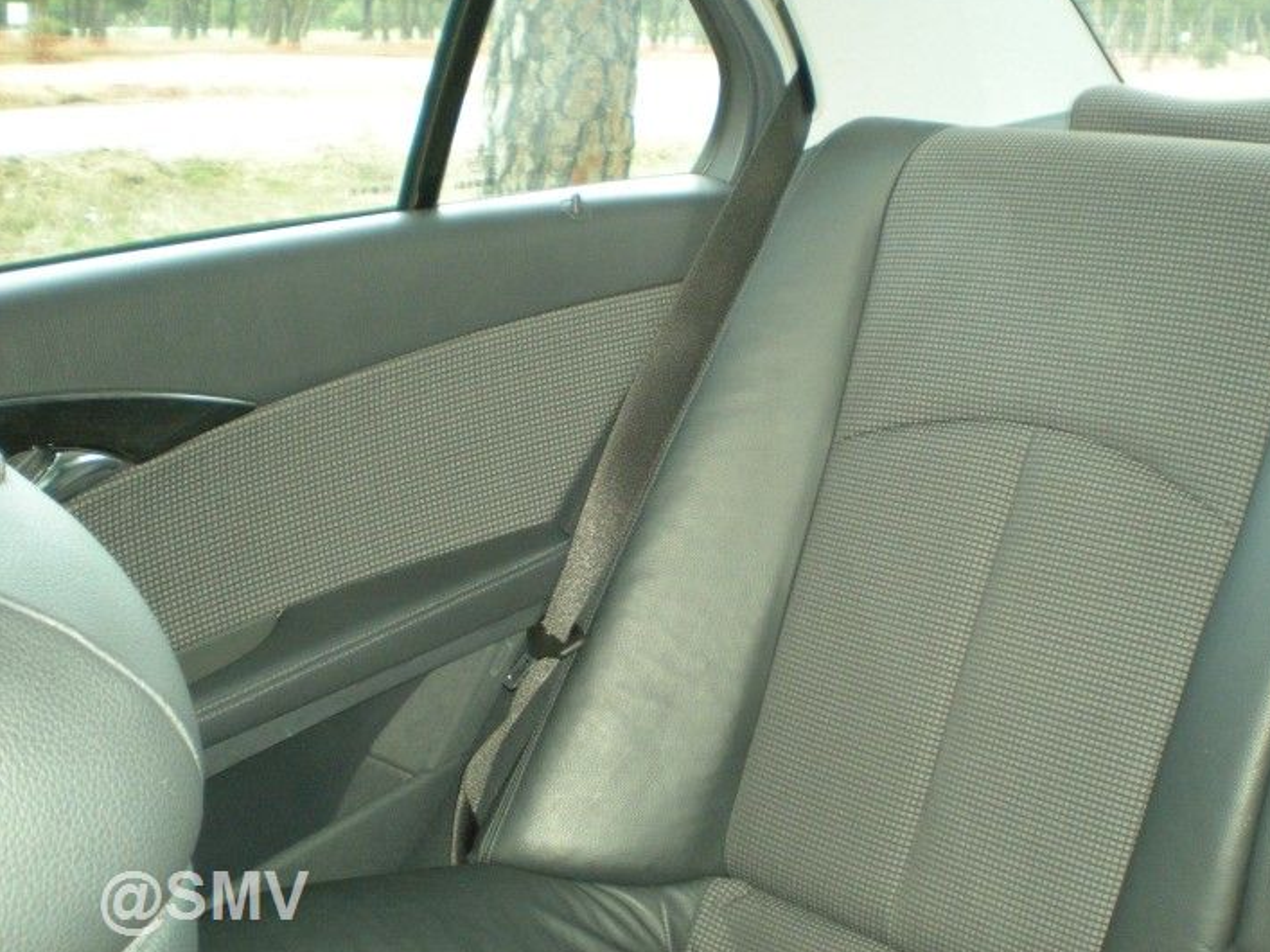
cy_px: 456
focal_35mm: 43
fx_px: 1577
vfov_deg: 33.6
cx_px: 717
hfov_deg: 43.8
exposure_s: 1/60
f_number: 3.1
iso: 289
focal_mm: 6.3
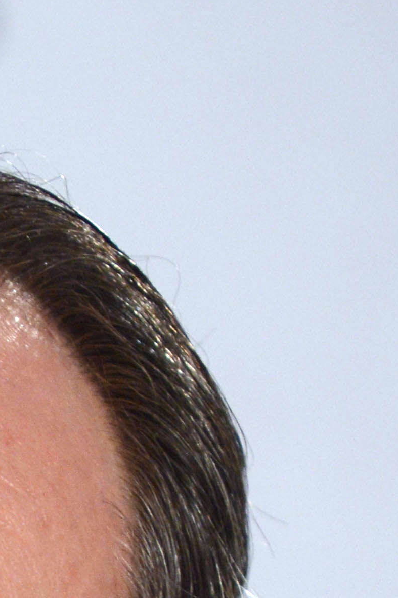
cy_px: 833
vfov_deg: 1.7
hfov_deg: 1.1
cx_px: -438
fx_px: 20684
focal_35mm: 1247
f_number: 5
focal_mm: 200
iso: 800
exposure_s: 1/320
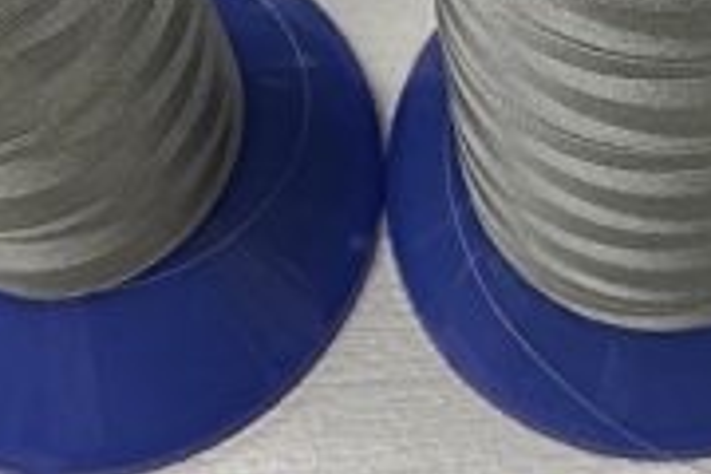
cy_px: -344
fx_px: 2113
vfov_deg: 11.9
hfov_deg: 18.8
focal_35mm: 107
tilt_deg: -54.9
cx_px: 628
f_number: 1.8
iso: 50
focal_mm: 3
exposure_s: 1/60
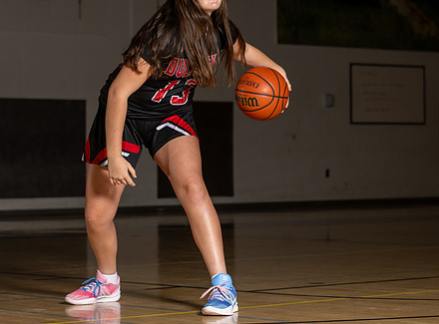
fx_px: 1602
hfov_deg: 15.6
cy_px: 133
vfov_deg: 11.6
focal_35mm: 127
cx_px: 229
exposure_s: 1/200
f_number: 4.5
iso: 80
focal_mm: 70
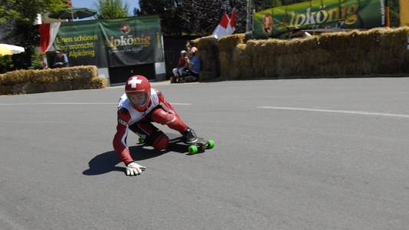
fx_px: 423
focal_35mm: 39
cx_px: 191
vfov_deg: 30.5
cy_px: 118
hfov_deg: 51.6
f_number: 7.1
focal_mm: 20
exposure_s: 1/750
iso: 320
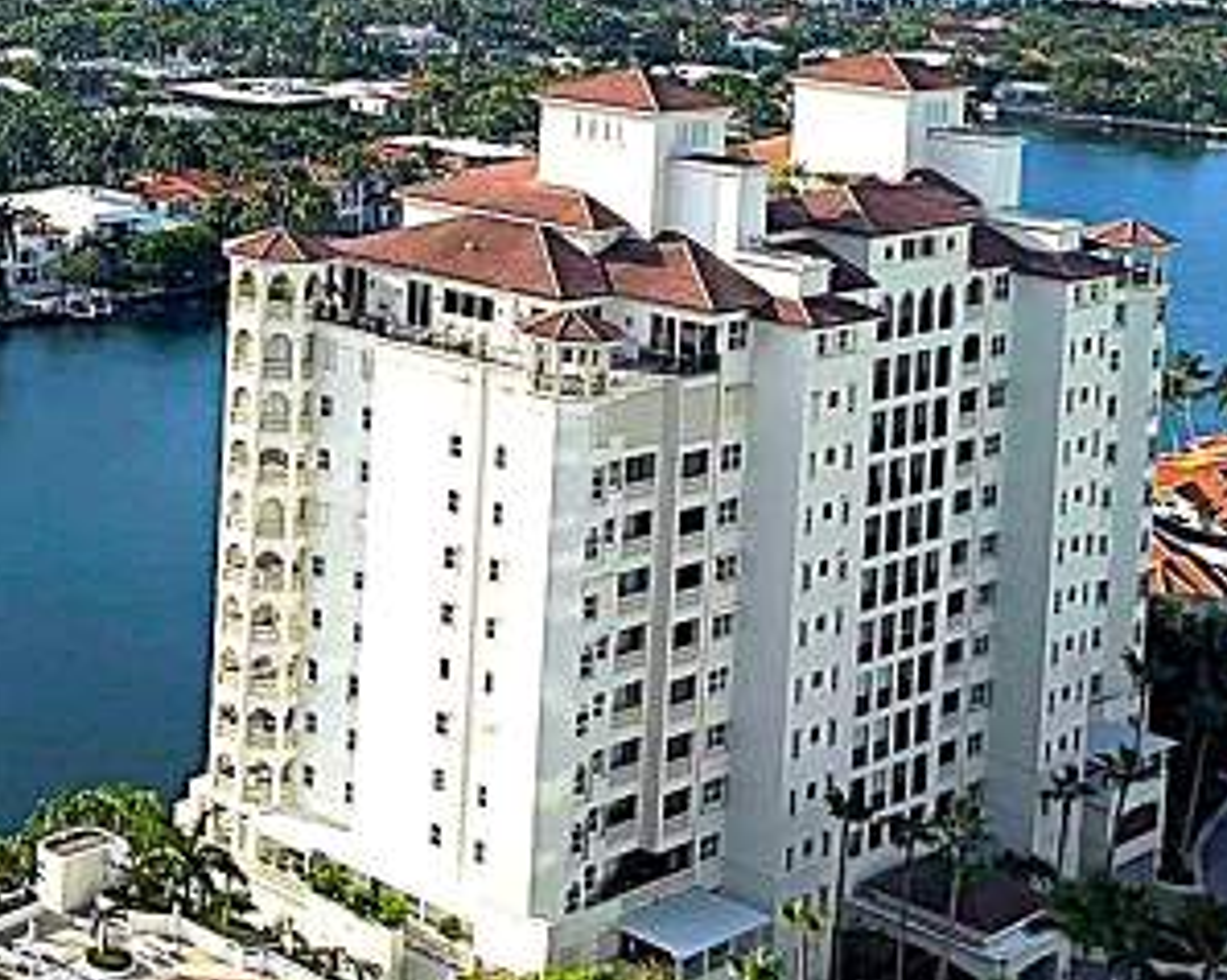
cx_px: -165
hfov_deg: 25.6
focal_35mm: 68
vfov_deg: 21.4
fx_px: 2468
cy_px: -64
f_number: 1.6
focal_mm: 5.1
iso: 50
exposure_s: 1/5747
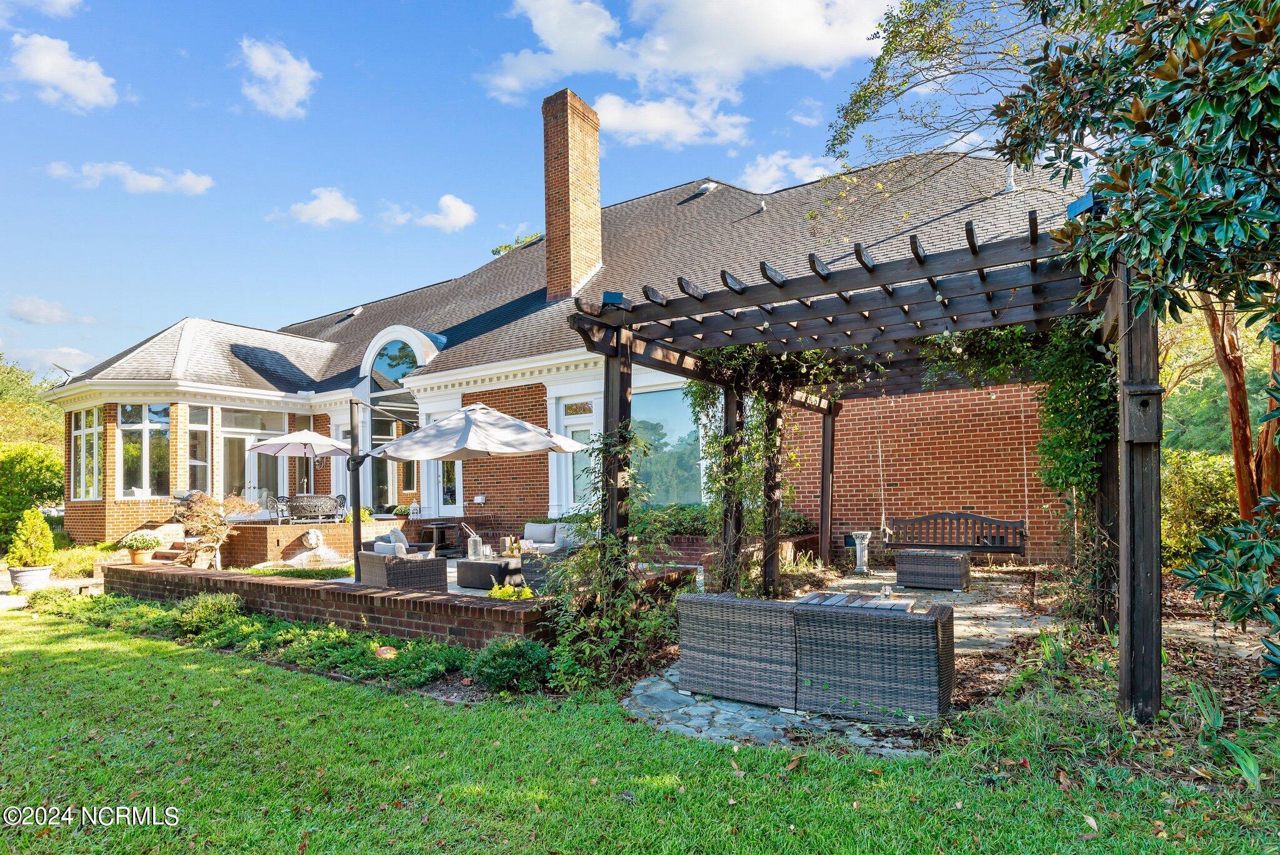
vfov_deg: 67.4
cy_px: 428
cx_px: 640
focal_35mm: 18
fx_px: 640
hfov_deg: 90.0
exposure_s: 1/50
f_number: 8
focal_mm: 18
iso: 250
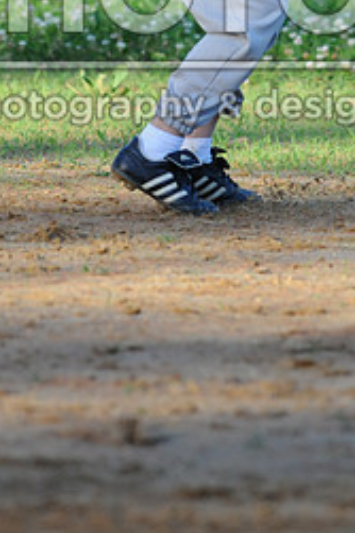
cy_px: 4
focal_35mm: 1039
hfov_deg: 1.3
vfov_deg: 2.0
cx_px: 224
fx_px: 15389
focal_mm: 300
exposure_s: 1/1600
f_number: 4
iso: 800
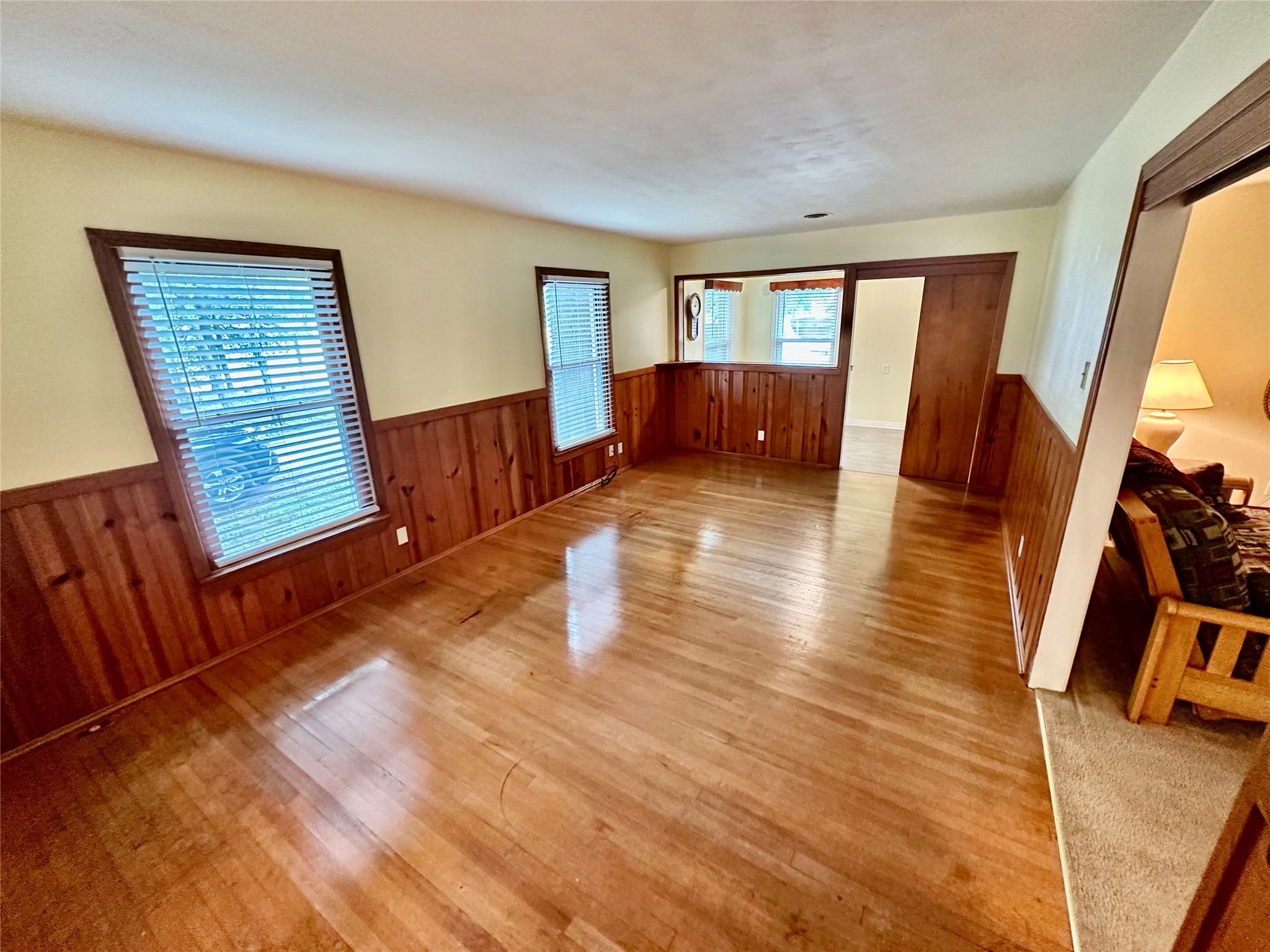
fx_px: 514
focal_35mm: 14
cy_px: 476
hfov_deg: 102.1
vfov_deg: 85.7
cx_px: 635
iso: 500
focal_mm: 2.22
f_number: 2.2
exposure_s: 1/60
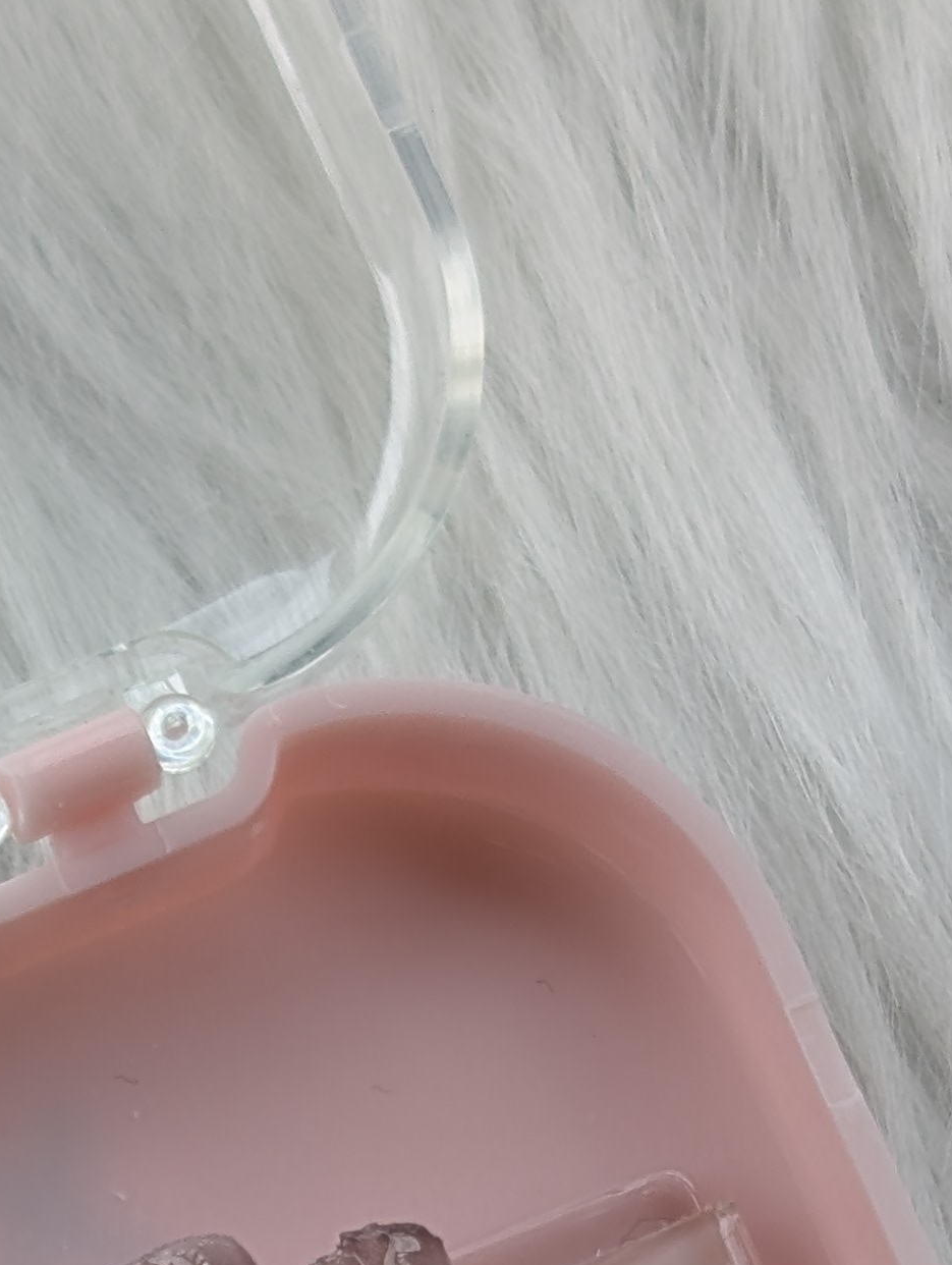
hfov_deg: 9.2
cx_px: 54
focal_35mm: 161
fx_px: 5890
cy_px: 1744
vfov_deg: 11.8
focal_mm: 6.9
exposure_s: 1/170
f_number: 1.68
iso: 19
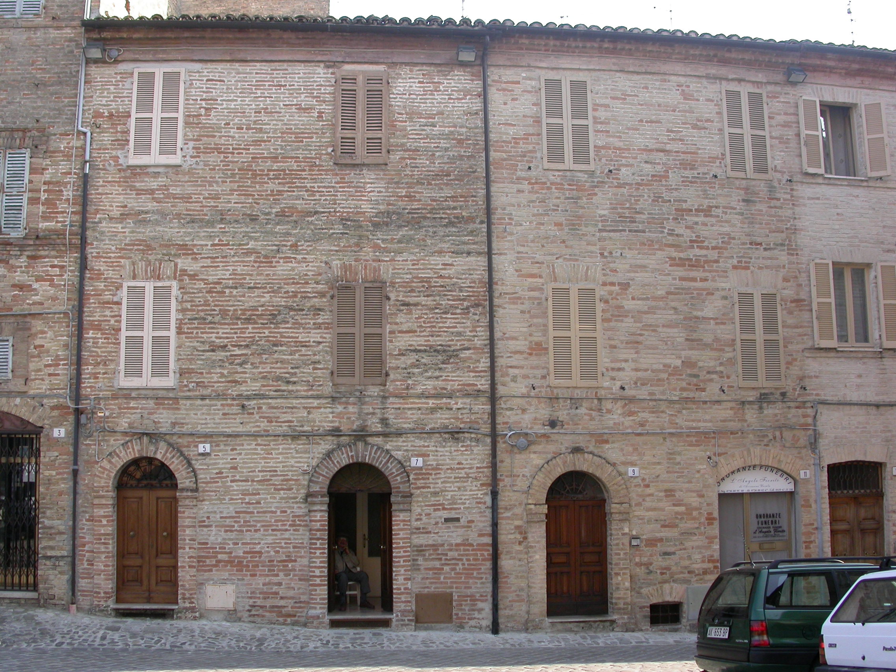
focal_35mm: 38
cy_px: 336
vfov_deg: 37.7
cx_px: 448
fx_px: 984
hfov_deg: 49.0
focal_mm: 7.85
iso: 100
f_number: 5.3
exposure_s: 1/154
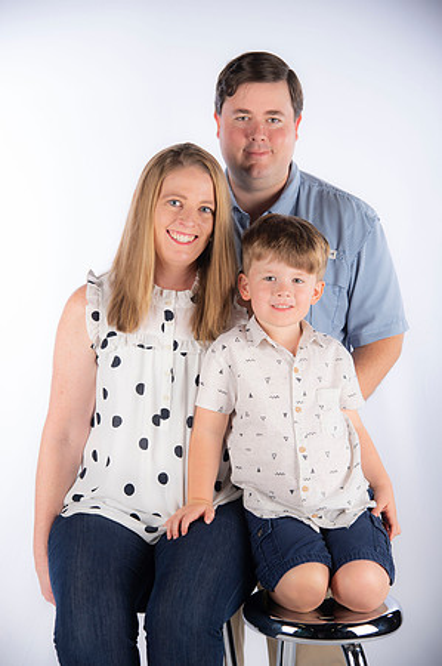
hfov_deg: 19.4
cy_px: 333
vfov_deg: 28.9
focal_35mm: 70
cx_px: 221
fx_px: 1292
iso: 100
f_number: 5
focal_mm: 70
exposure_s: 1/200
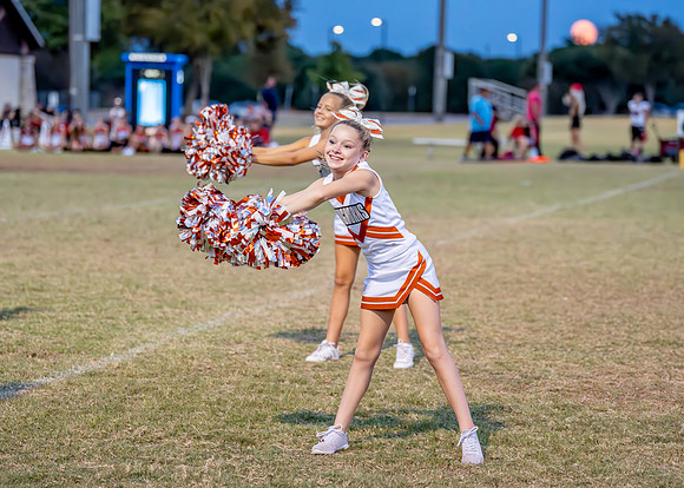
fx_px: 2364
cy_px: 232
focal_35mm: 122
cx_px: 352
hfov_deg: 16.5
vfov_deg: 11.8
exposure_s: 1/1000
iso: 5000
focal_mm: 98
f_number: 2.8
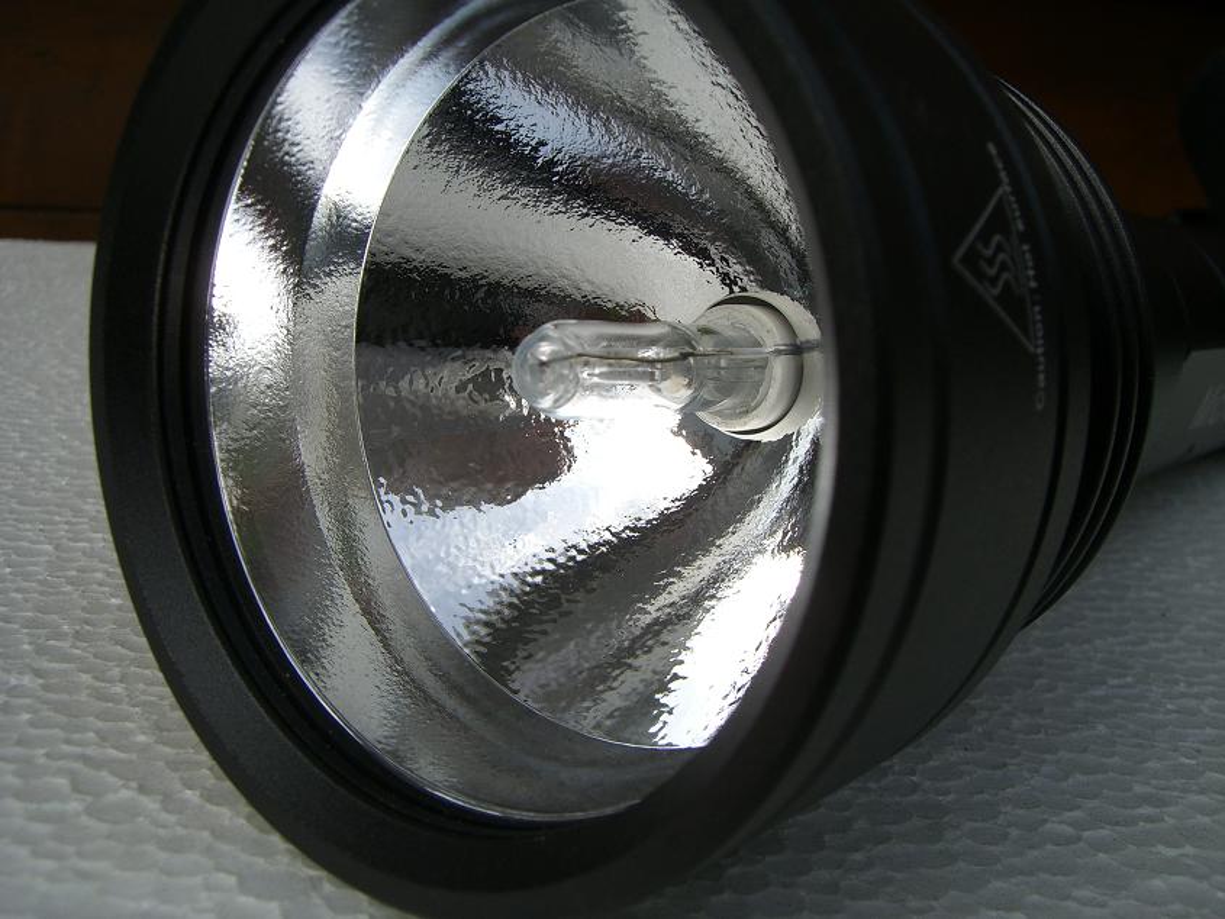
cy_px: 460
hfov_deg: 49.0
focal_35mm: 38
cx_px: 612
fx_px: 1345
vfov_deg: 37.7
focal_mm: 6.2
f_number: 4.3
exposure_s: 1/800
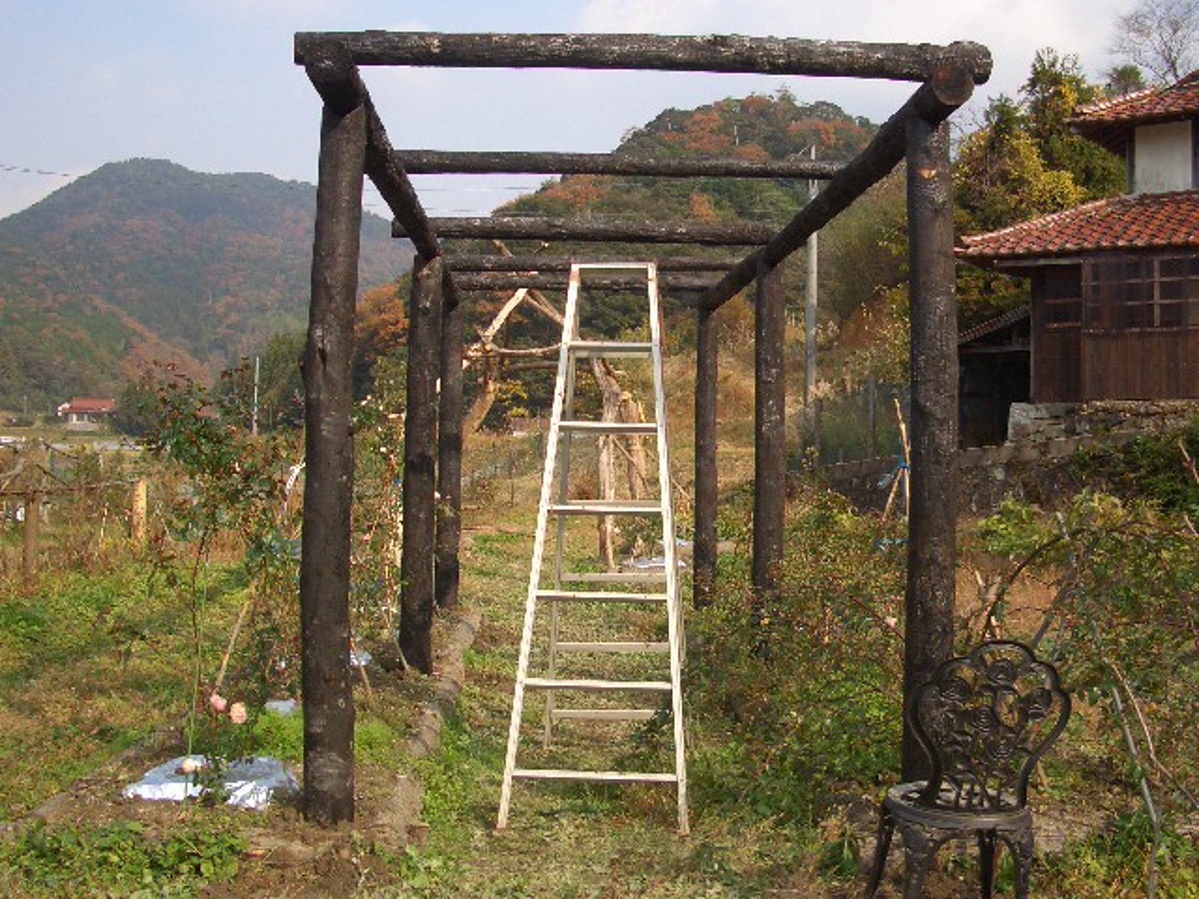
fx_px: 1420
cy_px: 450
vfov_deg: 35.1
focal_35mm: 41
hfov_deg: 45.8
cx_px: 600
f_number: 2.8
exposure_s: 1/640
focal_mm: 6.8
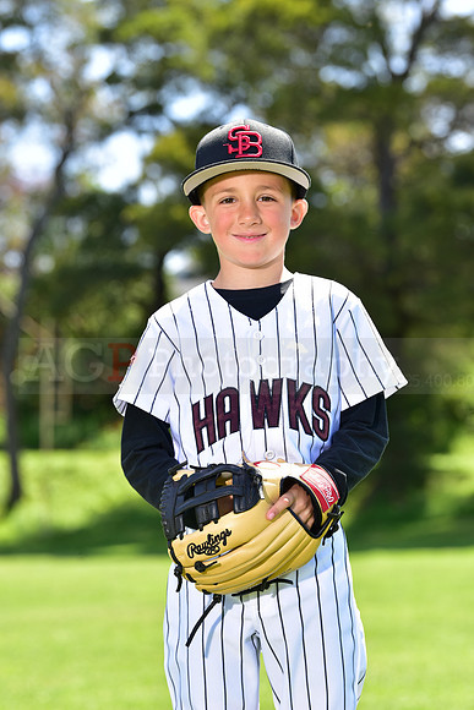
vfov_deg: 15.8
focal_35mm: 130
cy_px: 355
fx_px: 2566
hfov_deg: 10.6
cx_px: 237
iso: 160
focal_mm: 130
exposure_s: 1/250
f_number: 5.6
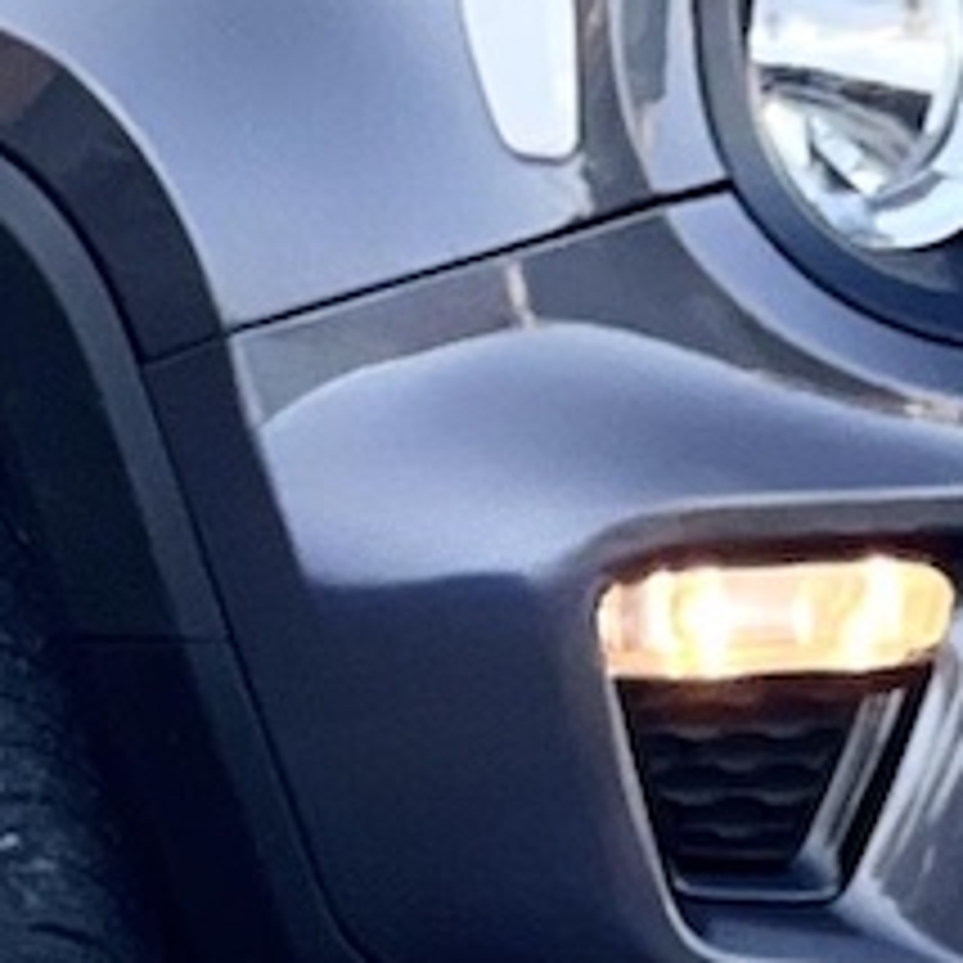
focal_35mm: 495
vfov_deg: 3.5
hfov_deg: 3.5
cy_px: 34
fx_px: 15580
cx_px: -578
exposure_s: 1/121
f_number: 2.2
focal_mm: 7.5
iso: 50
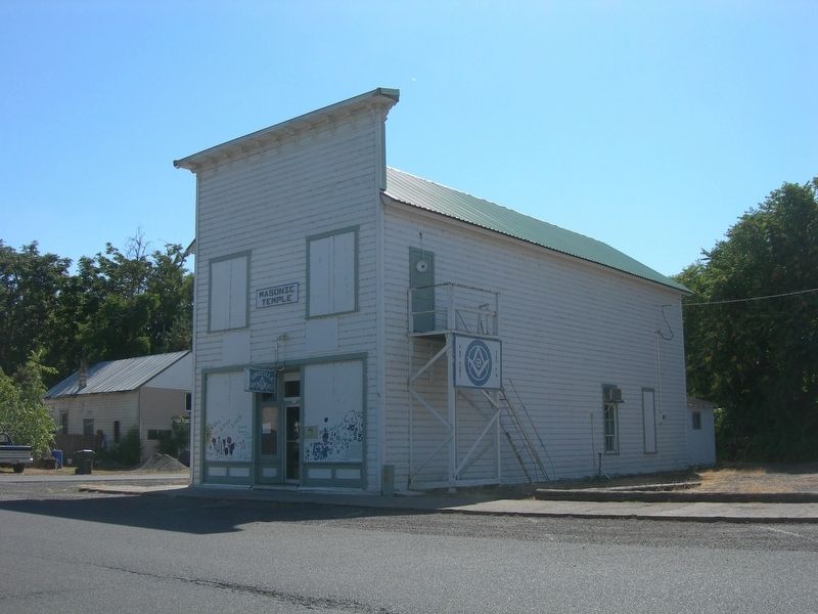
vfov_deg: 37.7
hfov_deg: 49.0
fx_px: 898
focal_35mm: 38
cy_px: 307
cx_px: 409
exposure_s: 1/538
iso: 50
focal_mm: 7.8
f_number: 4.8
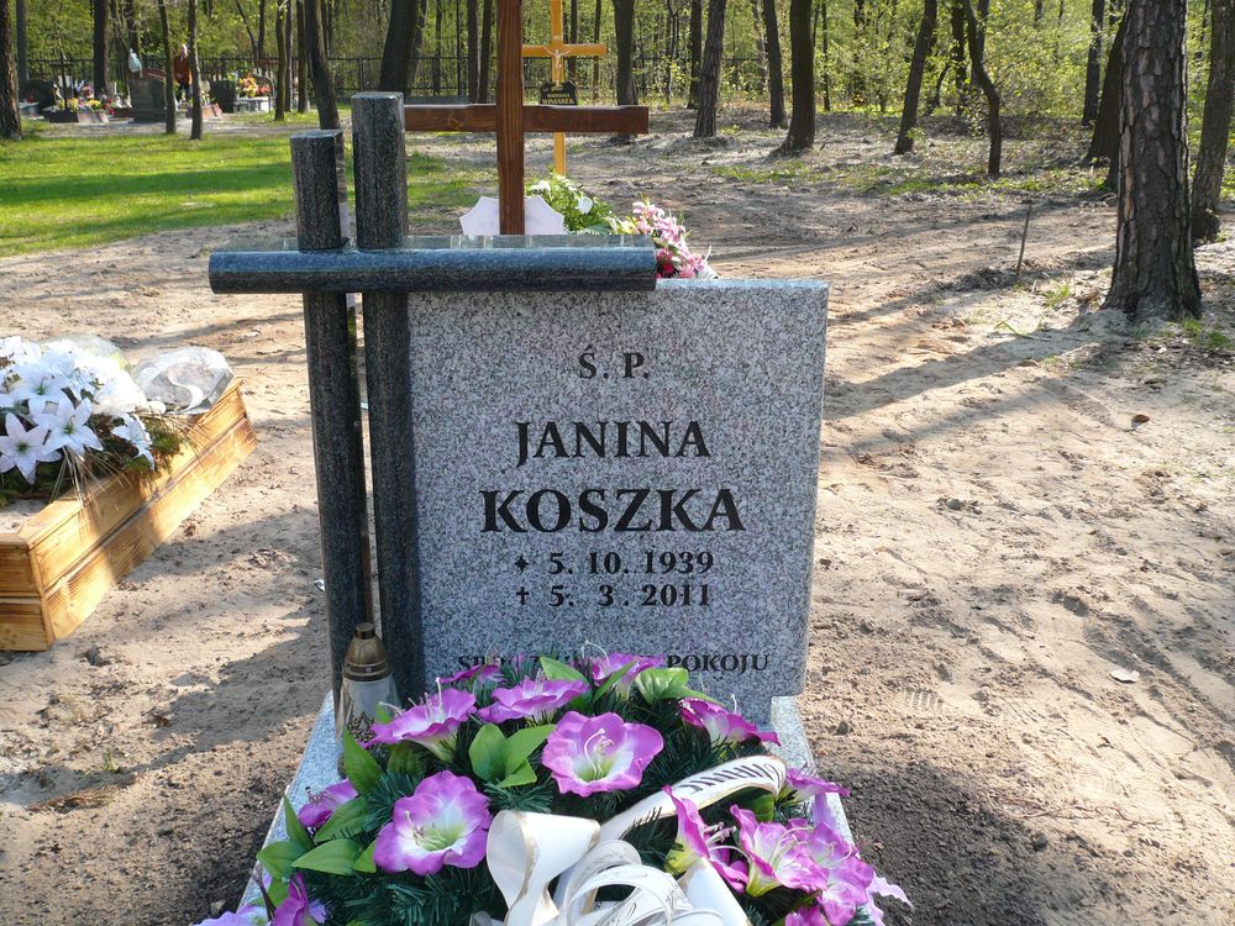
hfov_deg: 52.6
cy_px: 463
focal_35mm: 35
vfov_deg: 40.7
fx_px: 1249
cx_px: 618
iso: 100
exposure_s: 1/250
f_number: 3
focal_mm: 5.7
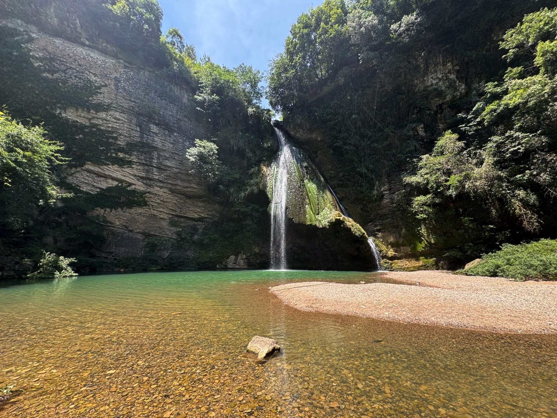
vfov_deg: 85.7
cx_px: 278
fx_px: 225
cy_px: 209
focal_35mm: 14
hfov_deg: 102.1
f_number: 2.2
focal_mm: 2.22
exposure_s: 1/245
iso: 40
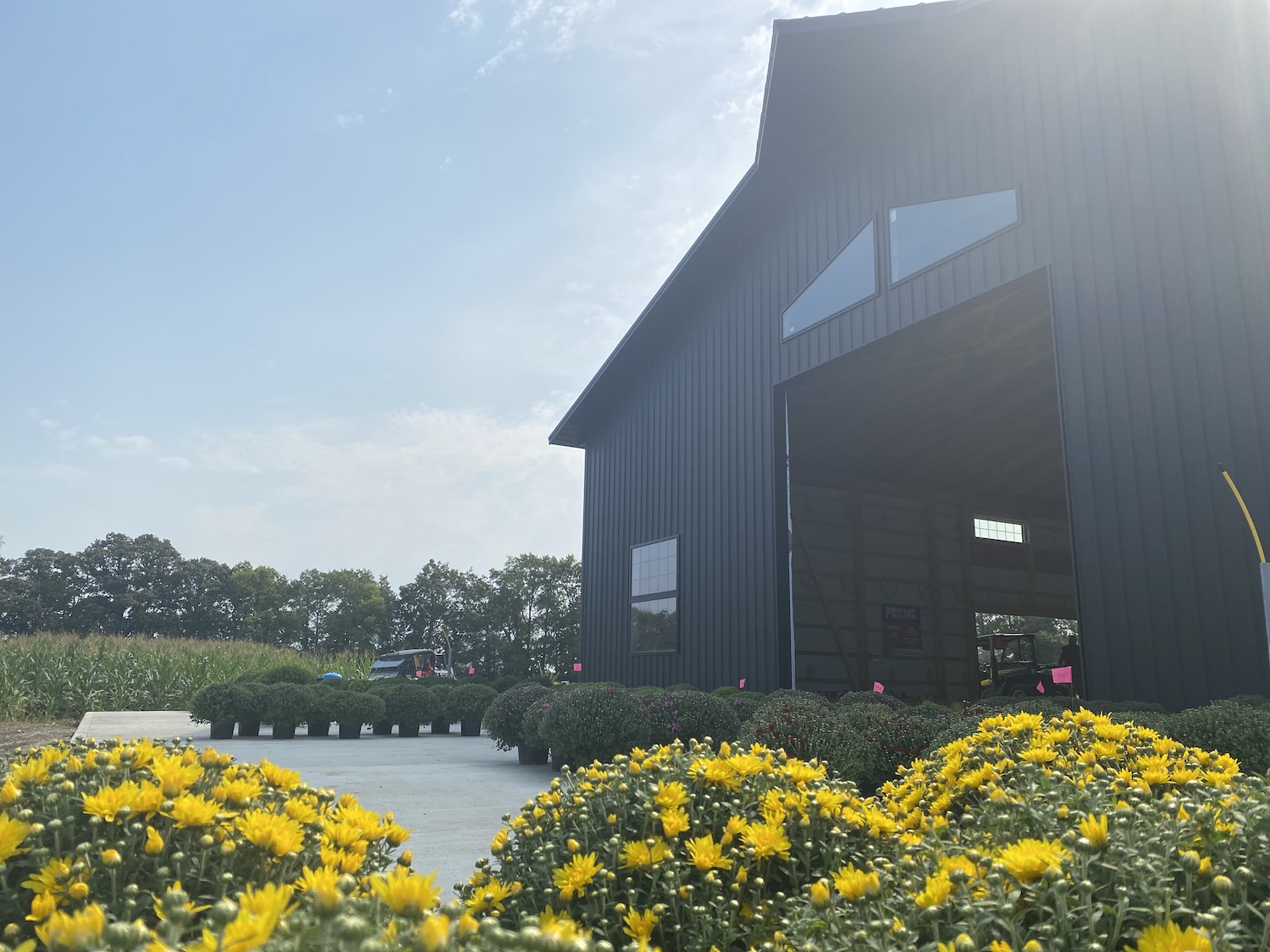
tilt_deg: +12.4
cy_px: 476
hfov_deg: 67.3
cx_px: 635
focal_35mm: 26
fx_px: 954
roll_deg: -0.7
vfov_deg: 53.1
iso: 32
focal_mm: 4.25
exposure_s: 1/4608
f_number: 1.8
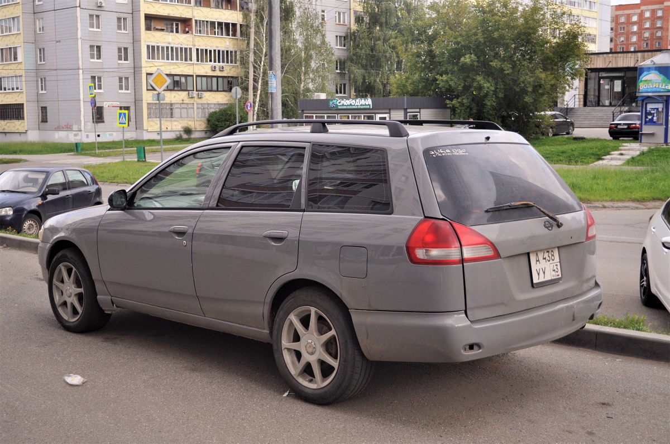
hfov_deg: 43.7
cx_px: 335
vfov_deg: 29.8
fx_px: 836
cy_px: 222
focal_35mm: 45
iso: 200
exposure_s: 1/400
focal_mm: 30
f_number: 4.5
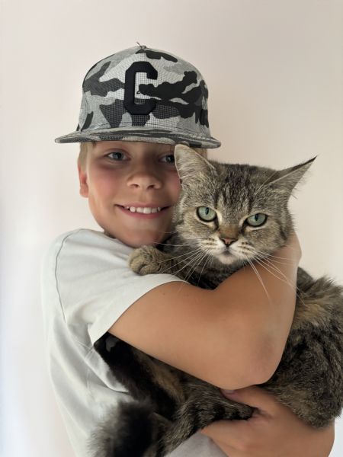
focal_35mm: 26
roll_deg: +0.6
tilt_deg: -1.6
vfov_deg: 67.3
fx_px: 344
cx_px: 172
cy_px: 228
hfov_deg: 53.1
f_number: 1.6
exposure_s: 1/40
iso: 640
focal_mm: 5.96
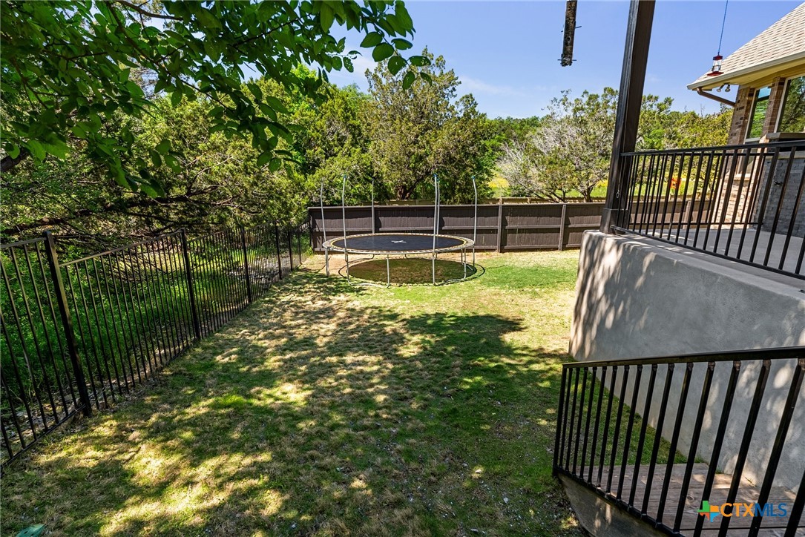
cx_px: 402
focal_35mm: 17
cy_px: 268
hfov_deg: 93.3
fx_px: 380
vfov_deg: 70.5
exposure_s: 1/13
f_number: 8
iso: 100
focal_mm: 17
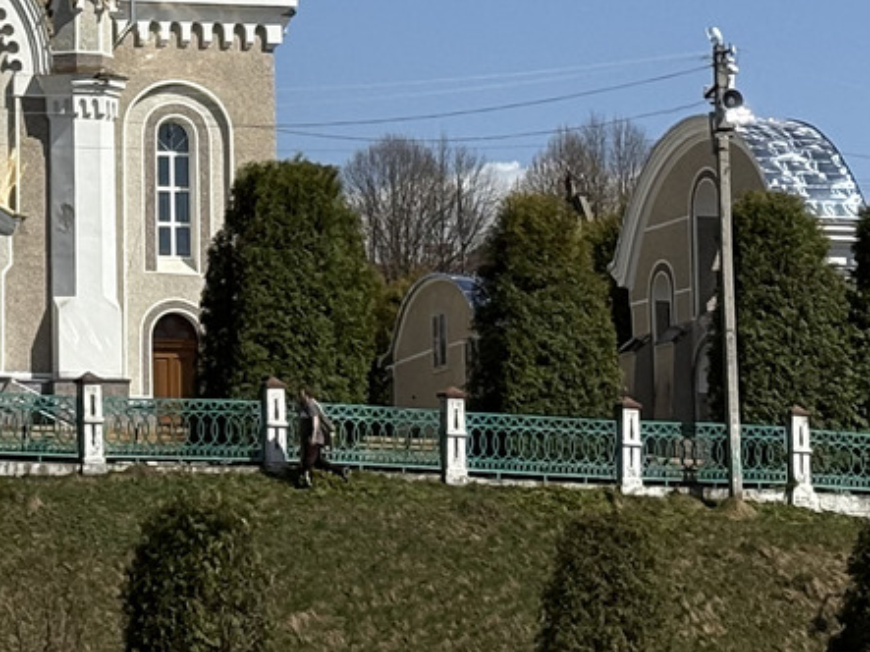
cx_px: -98
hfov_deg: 10.4
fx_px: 4724
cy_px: -456
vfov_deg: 7.7
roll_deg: +0.4
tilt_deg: +14.1
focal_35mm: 188
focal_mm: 5.96
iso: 32
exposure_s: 1/4630
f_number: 1.6
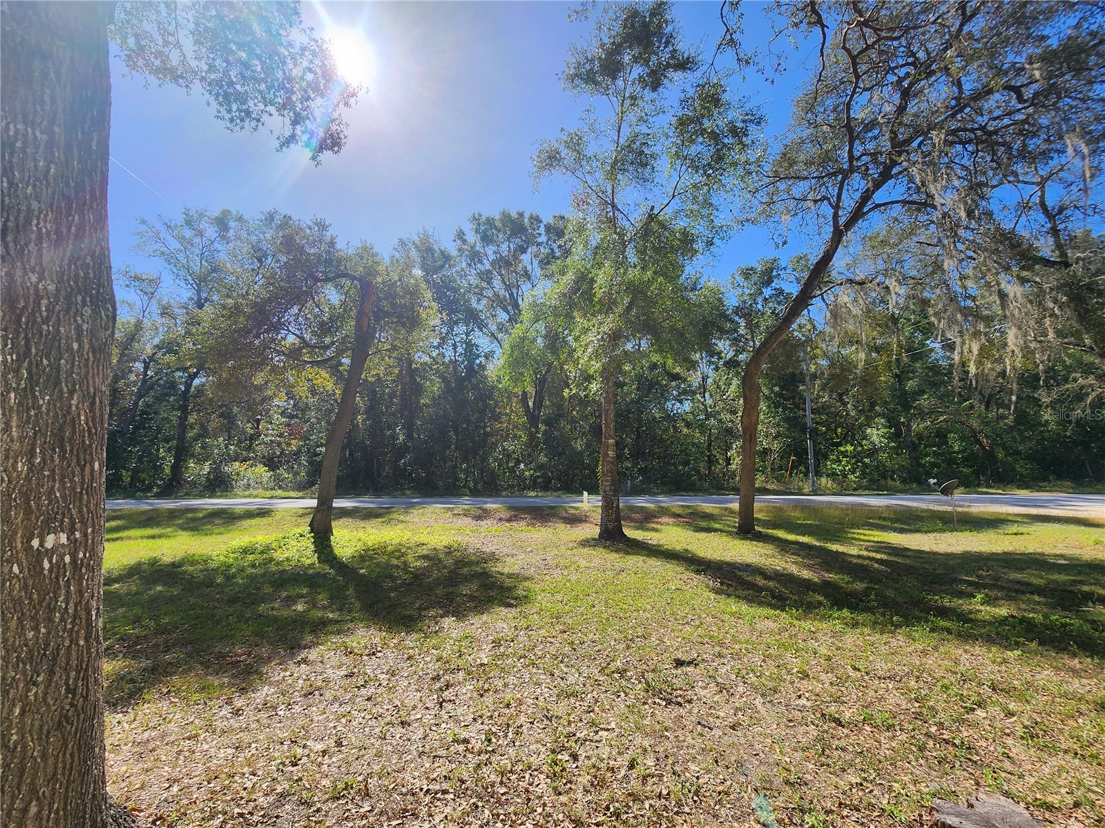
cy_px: 414
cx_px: 552
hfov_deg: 106.2
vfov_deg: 89.9
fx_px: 415
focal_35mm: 13
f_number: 2.2
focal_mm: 2.2
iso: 50
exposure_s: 1/1874
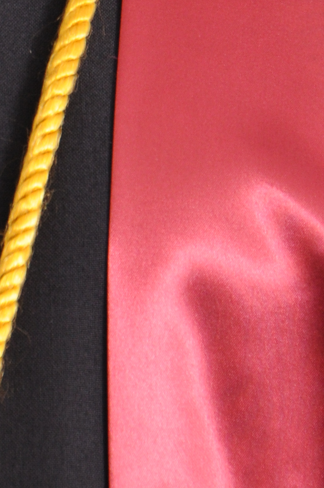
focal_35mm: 552
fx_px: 7471
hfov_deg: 2.5
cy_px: -427
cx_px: -118
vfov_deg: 3.7
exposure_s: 1/60
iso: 400
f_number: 7.1
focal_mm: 92
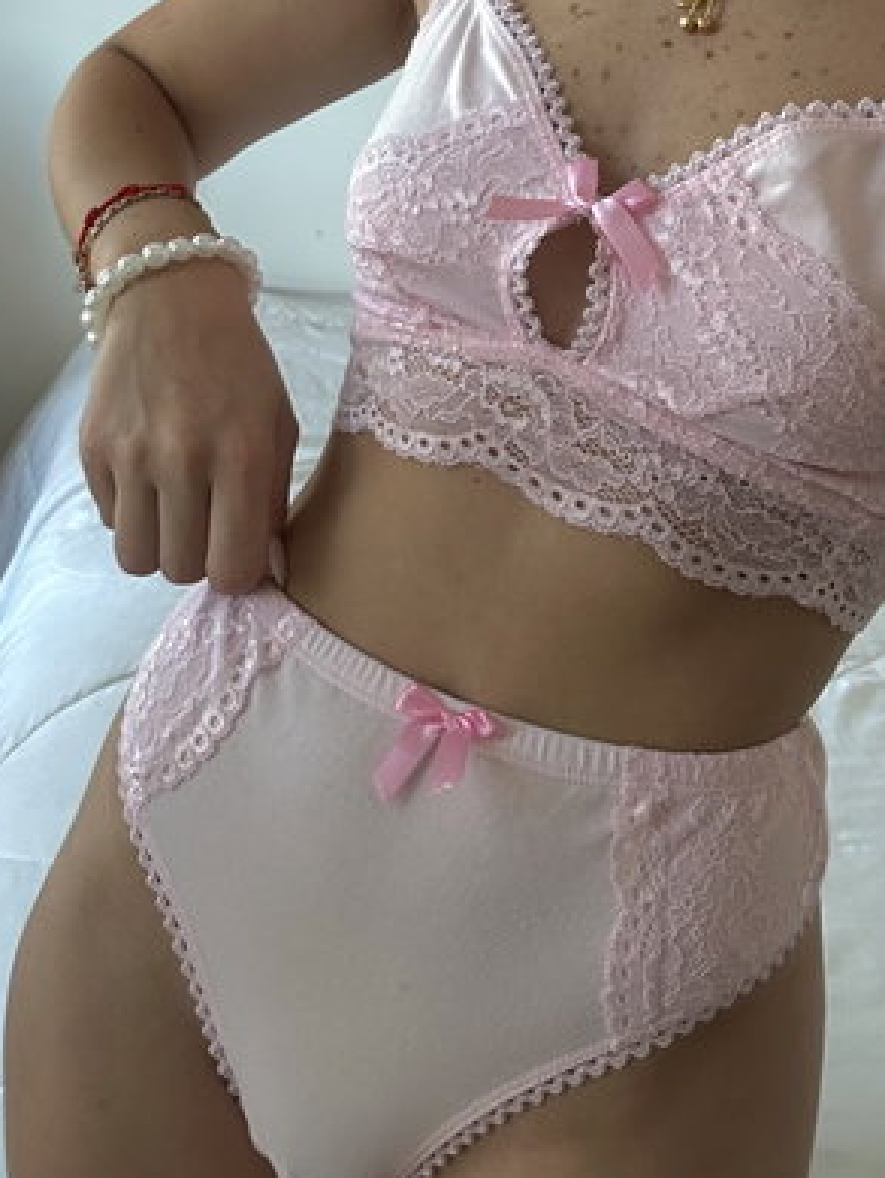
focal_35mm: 41
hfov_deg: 35.1
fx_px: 1396
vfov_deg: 45.3
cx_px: 513
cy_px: 430
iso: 80
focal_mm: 2.69
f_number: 1.9
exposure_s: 1/121
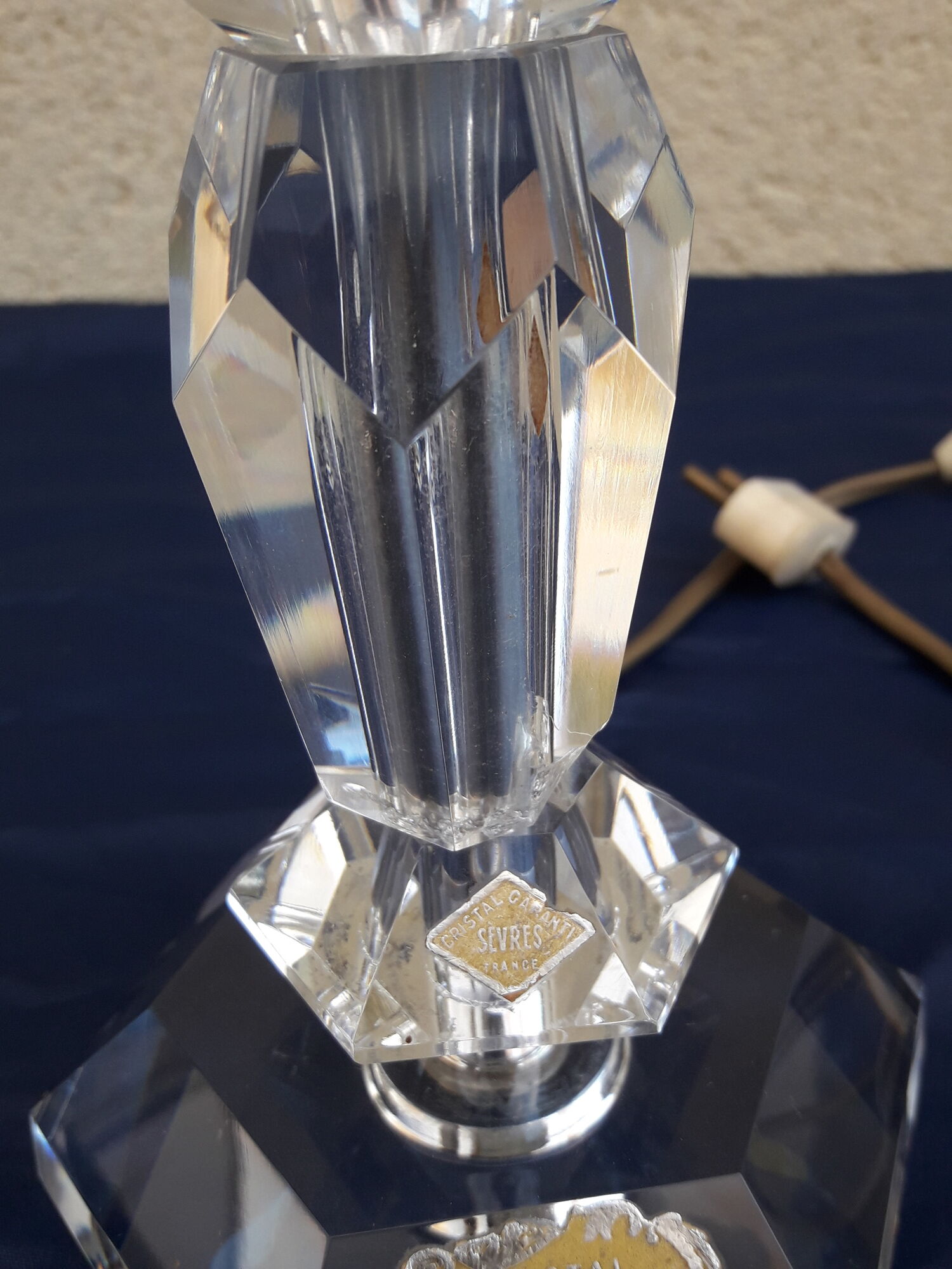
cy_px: 634
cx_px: 476
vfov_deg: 63.4
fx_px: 1027
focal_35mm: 28
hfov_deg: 49.7
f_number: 1.9
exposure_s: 1/50
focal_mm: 3.7
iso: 40
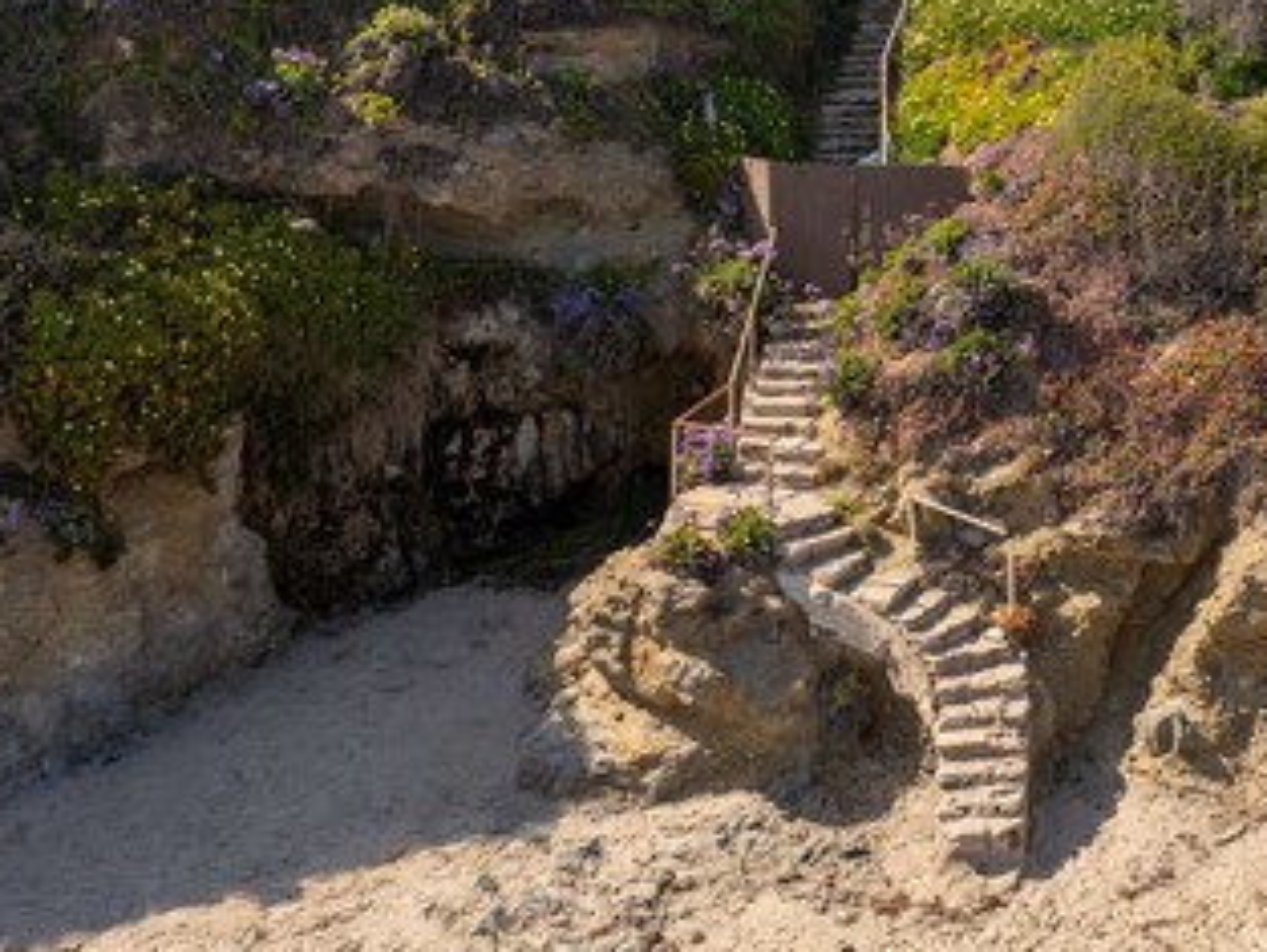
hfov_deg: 35.4
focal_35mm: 49
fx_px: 1794
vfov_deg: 28.0
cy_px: 14
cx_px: 1251
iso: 100
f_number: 2.8
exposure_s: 1/3200
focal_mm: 12.29
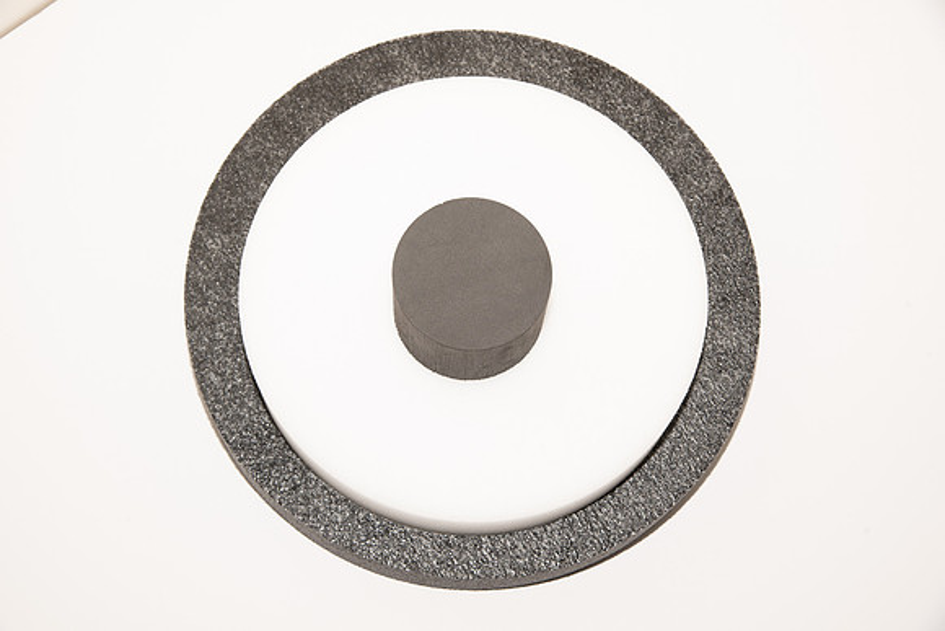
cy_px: 316
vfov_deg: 20.6
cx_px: 472
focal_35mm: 66
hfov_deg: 30.5
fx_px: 1733
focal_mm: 66
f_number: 11
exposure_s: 1/60
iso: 64
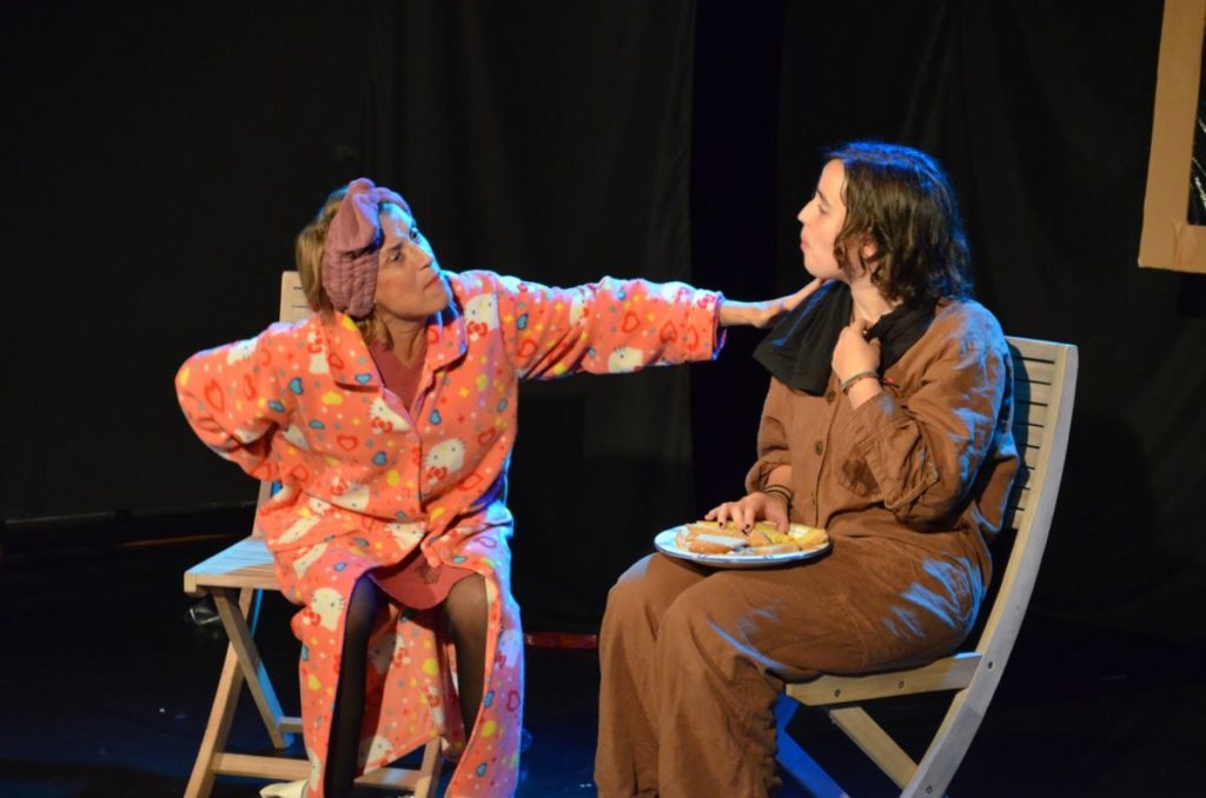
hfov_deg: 24.7
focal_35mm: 82
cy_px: 399
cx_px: 603
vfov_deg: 16.5
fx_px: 2758
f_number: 5.6
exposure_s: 1/20
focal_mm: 55
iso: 3200
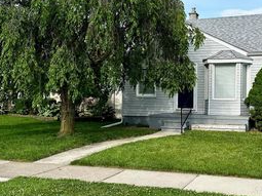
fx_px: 356
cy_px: 96
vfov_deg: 30.9
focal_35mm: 47
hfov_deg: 39.8
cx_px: 183
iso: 80
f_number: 1.78
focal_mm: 6.86
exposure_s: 1/2591
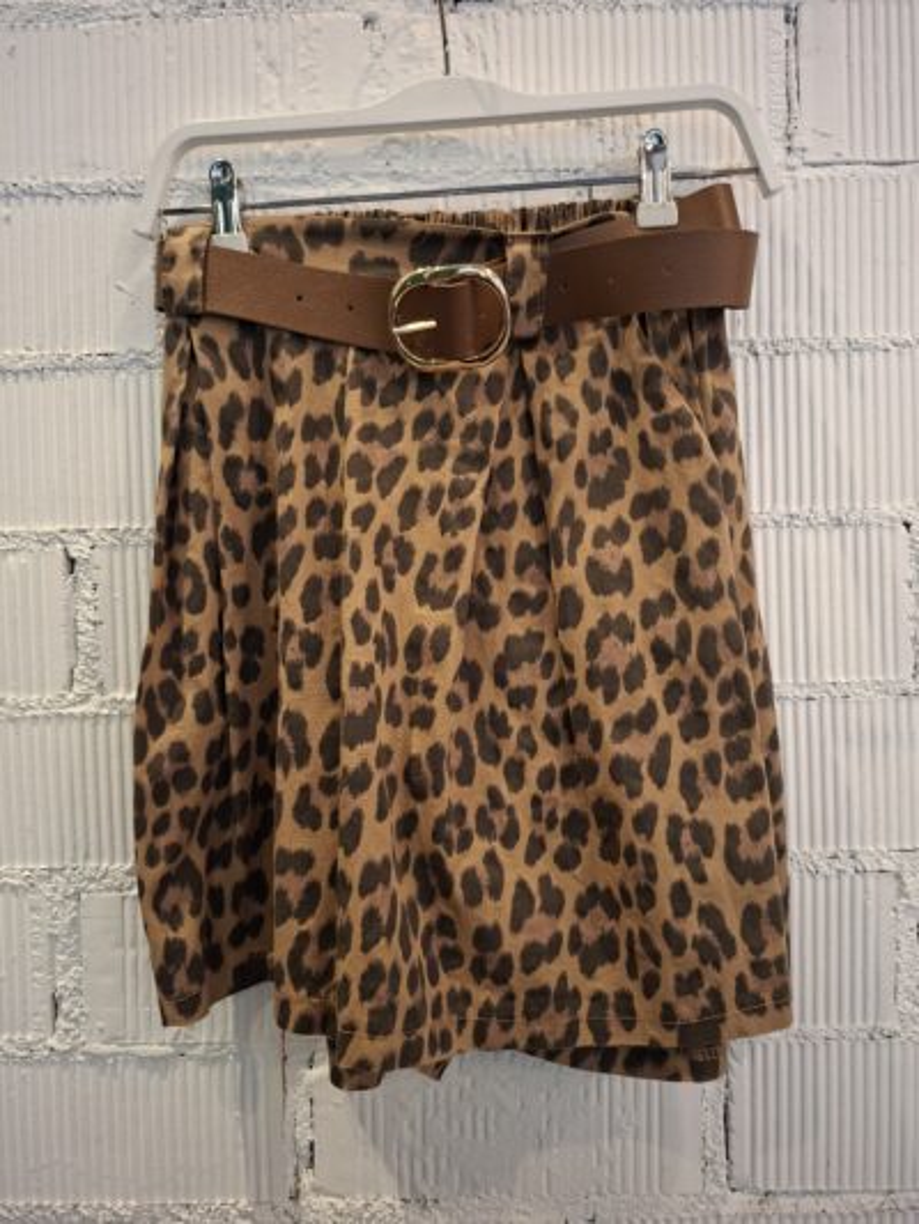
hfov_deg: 58.9
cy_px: 612
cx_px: 460
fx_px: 814
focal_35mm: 23
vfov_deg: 73.9
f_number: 1.8
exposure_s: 1/33
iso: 250
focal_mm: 5.54
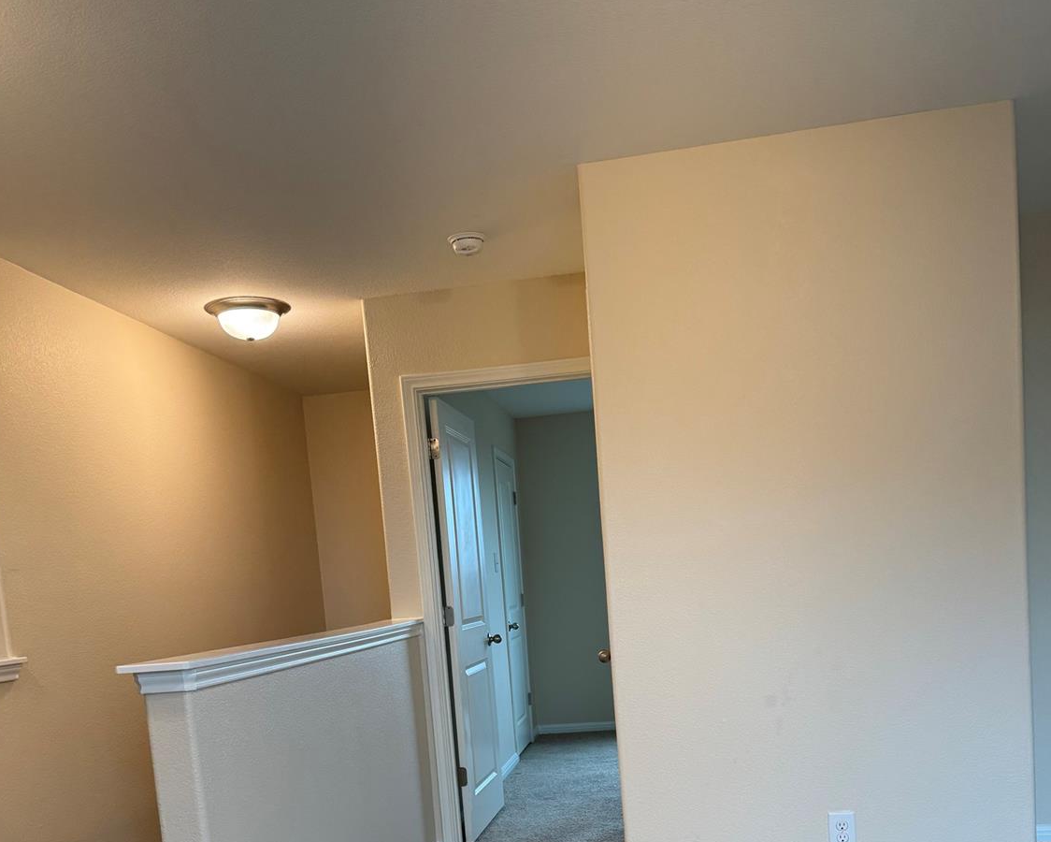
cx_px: 528
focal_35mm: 32
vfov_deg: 43.5
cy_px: 684
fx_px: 996
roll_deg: +5.0
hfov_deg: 55.6
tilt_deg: -6.3
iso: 200
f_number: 1.78
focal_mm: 6.76
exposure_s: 1/120
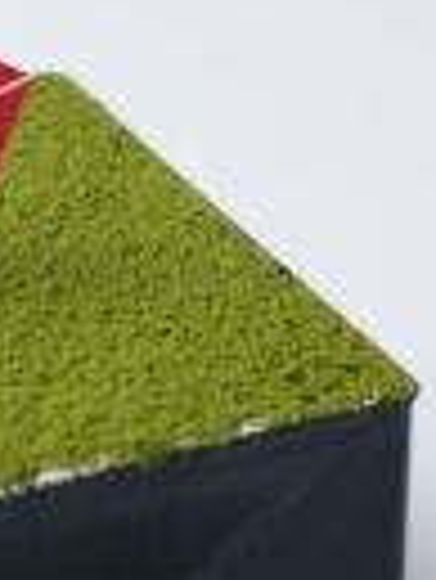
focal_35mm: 268
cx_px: -85
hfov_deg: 5.5
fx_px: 4493
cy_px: 450
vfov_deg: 7.4
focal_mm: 47
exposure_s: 1/125
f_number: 5.6
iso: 200
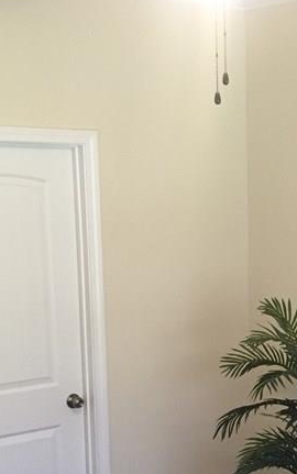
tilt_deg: -11.4
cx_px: 262
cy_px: 372
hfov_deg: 17.6
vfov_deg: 27.7
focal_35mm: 73
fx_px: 944
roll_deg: +0.8
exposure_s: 1/30
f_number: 2.2
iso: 200
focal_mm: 4.15
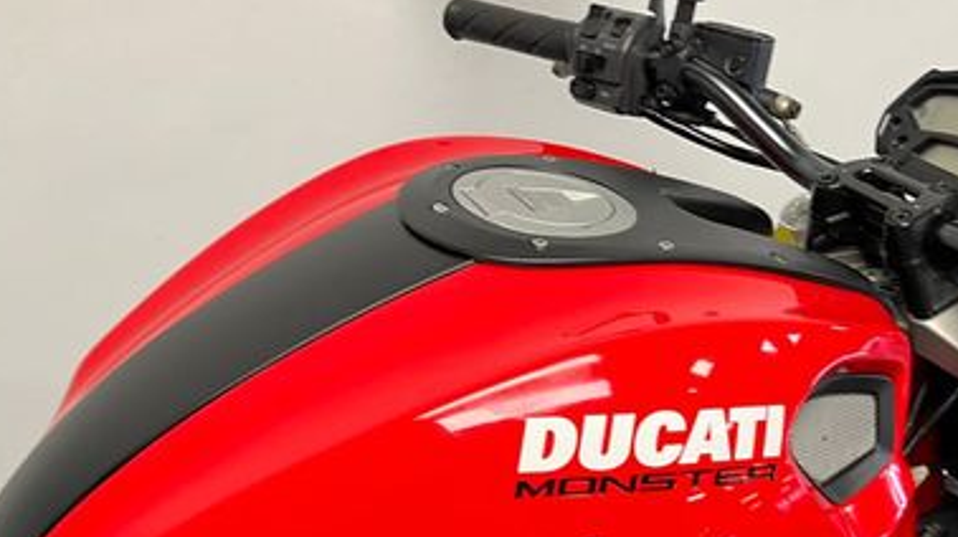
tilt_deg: -44.0
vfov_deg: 24.0
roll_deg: -2.7
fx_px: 1218
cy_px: 504
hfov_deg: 42.9
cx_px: 494
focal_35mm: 48
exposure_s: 1/50
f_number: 1.6
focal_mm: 5.1
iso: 160
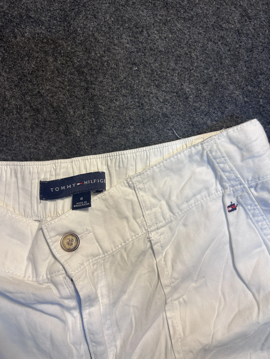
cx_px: 135
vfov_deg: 67.3
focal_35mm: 26
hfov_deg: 53.1
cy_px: 180
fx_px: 270
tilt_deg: -55.6
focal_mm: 5.7
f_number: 1.5
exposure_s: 1/100
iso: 125
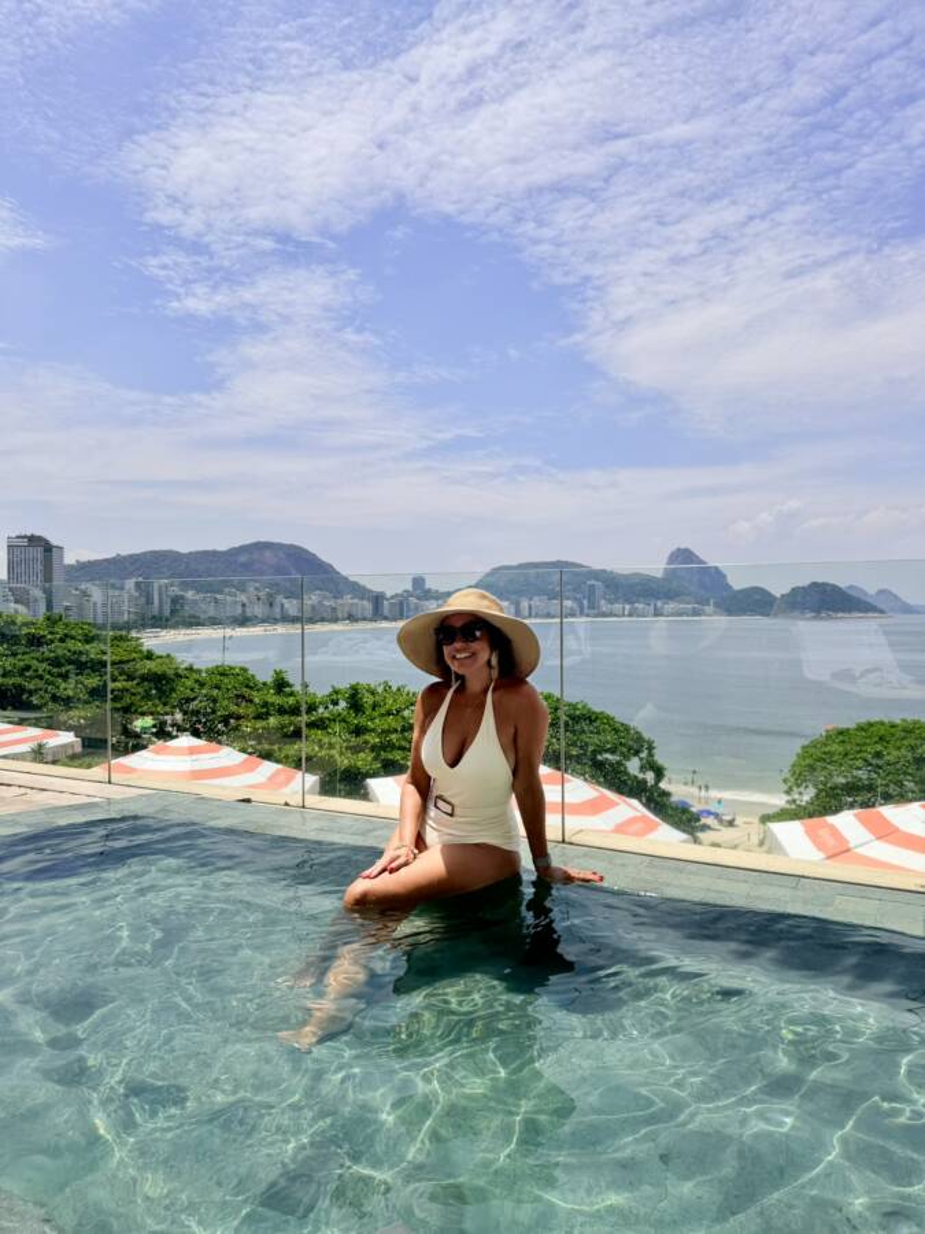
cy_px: 617
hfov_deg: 56.8
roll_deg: +1.6
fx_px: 855
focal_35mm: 24
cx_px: 462
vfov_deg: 71.6
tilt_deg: +0.7
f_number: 1.78
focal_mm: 6.76
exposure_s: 1/10309
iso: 80
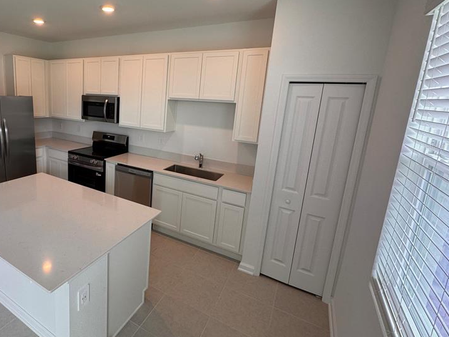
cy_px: 146
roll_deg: -2.5
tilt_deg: -11.1
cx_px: 142
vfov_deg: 65.7
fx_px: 259
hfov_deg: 78.5
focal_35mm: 20
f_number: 2.2
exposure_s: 1/120
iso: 100
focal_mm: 2.22
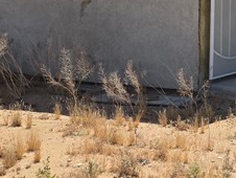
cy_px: -21
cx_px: 299
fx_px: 710
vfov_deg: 13.9
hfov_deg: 17.8
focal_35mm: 104
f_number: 1.7
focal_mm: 6.3
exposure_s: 1/7944
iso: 80
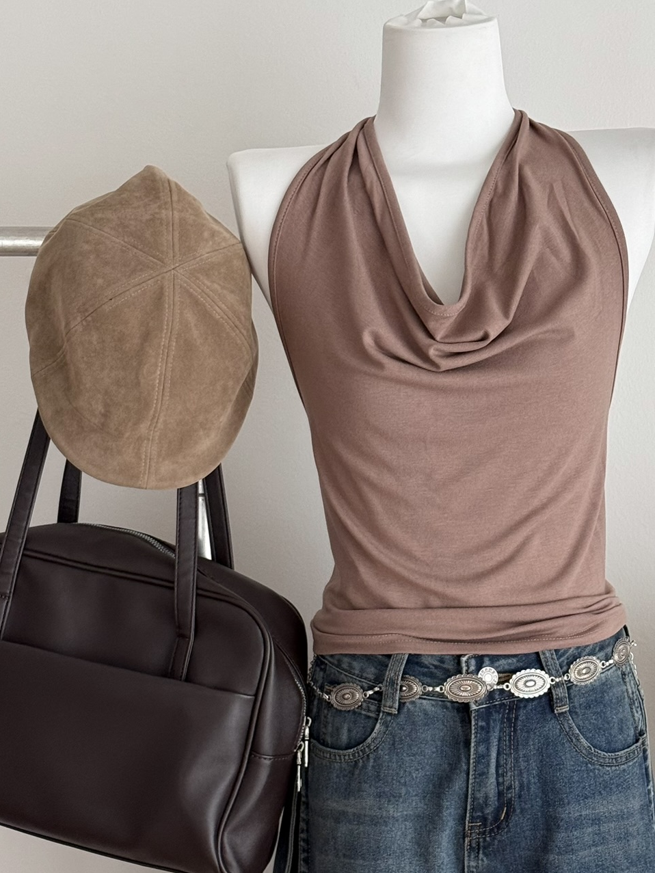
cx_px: 360
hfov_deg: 19.1
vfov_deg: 25.3
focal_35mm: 77
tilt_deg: -3.5
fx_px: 1942
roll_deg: -1.1
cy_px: 476
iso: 160
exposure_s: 1/60
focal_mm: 6.76
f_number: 1.78
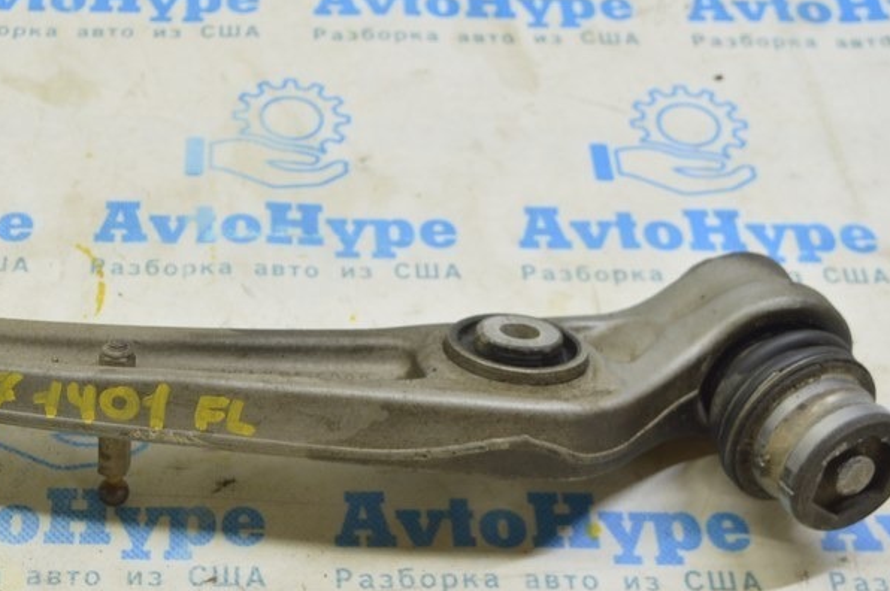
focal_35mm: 67
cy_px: 434
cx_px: 200
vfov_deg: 20.1
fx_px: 1655
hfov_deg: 29.5
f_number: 5.6
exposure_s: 1/20
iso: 400
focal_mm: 26
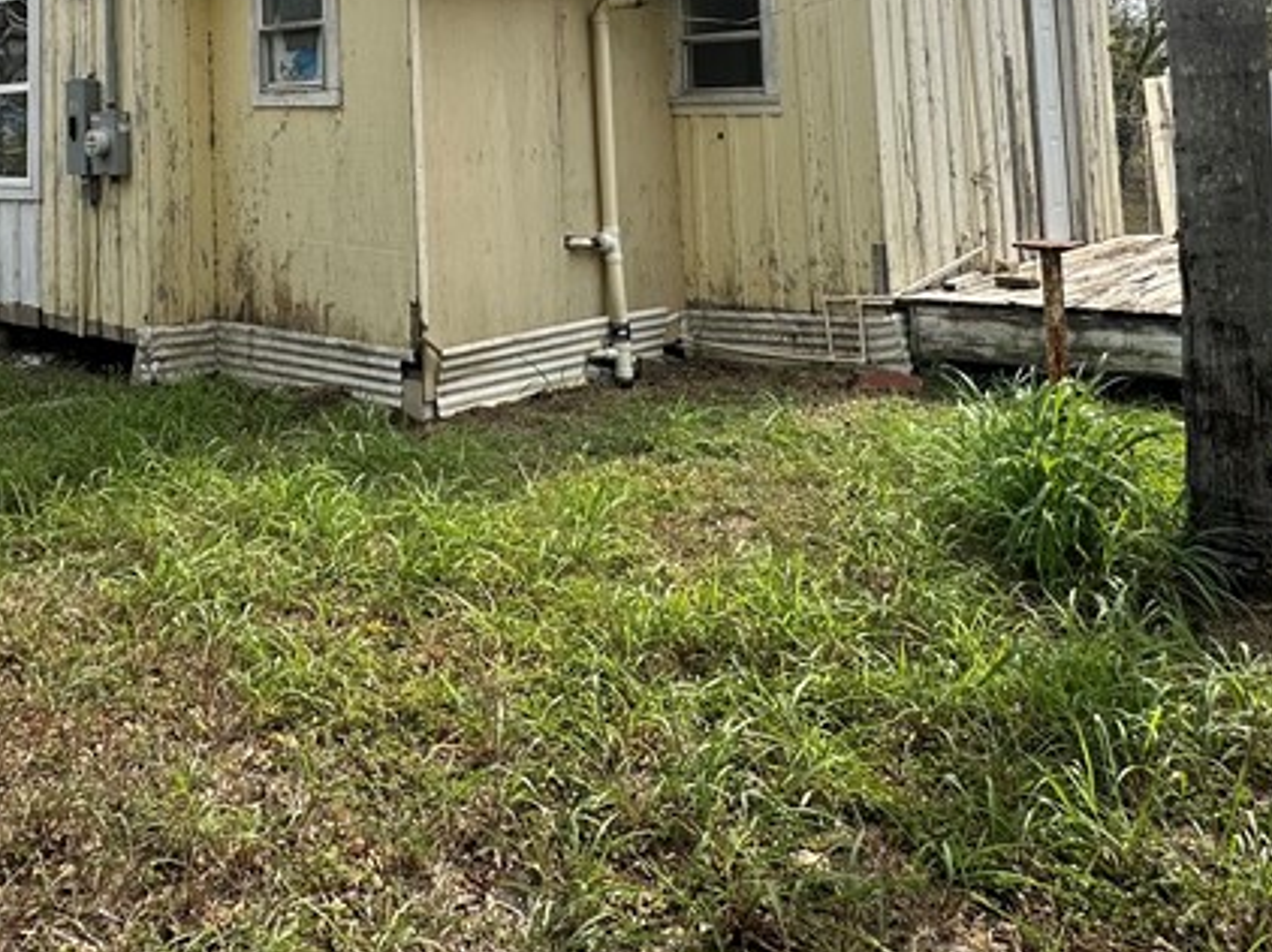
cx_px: 301
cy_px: 48
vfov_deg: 38.1
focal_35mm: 34
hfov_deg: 51.4
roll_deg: +3.7
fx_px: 1249
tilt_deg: +3.7
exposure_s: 1/1114
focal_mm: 2.22
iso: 40
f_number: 2.2
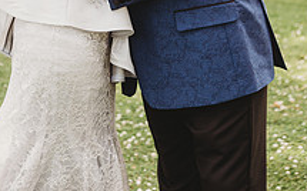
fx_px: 1338
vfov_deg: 8.0
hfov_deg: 13.1
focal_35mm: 160
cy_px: -127
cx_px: 117
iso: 200
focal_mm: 75
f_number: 4
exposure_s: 1/320
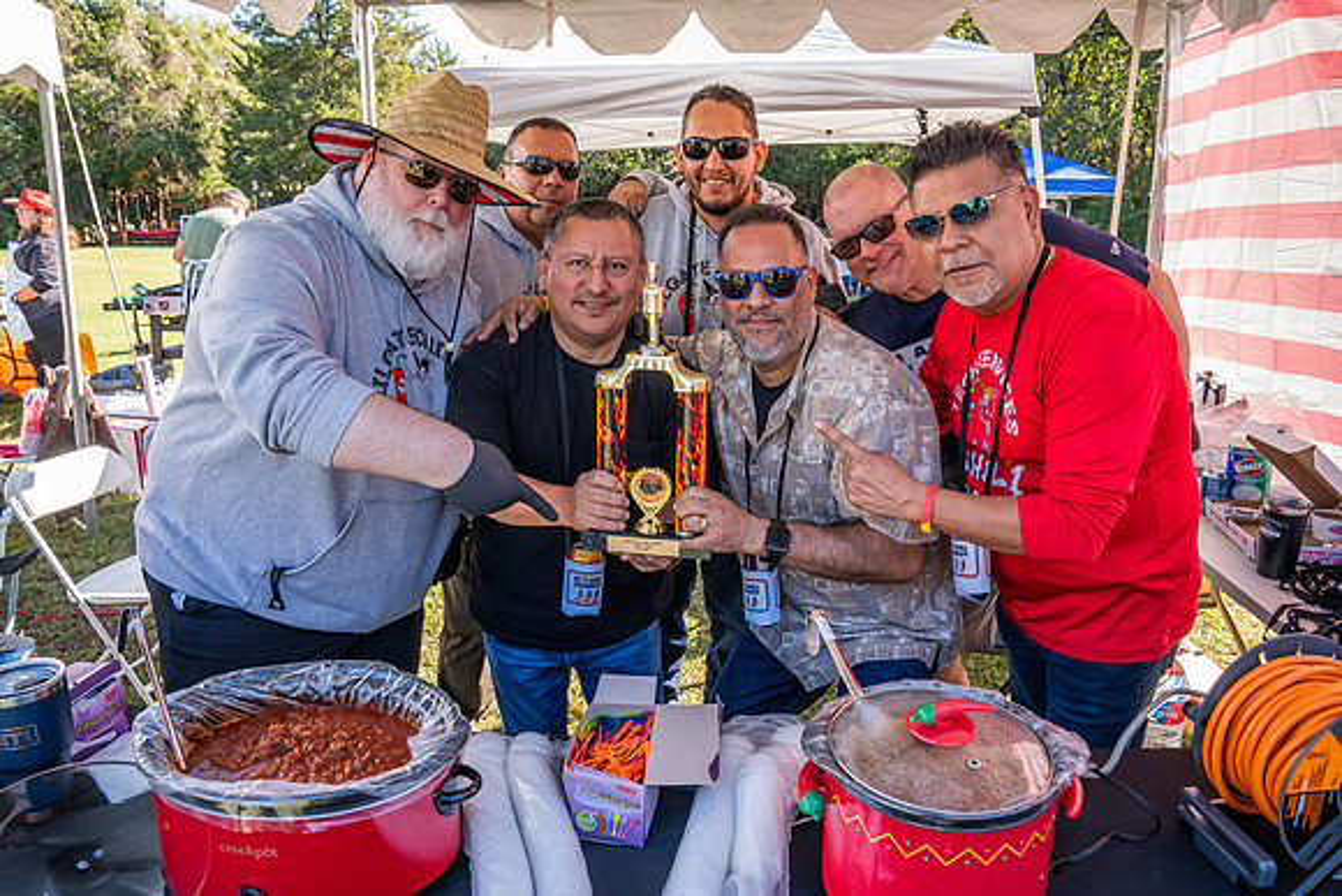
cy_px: 448
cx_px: 671
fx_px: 895
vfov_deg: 53.2
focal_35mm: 24
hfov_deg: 73.7
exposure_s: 1/125
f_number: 6.3
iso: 500
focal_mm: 24
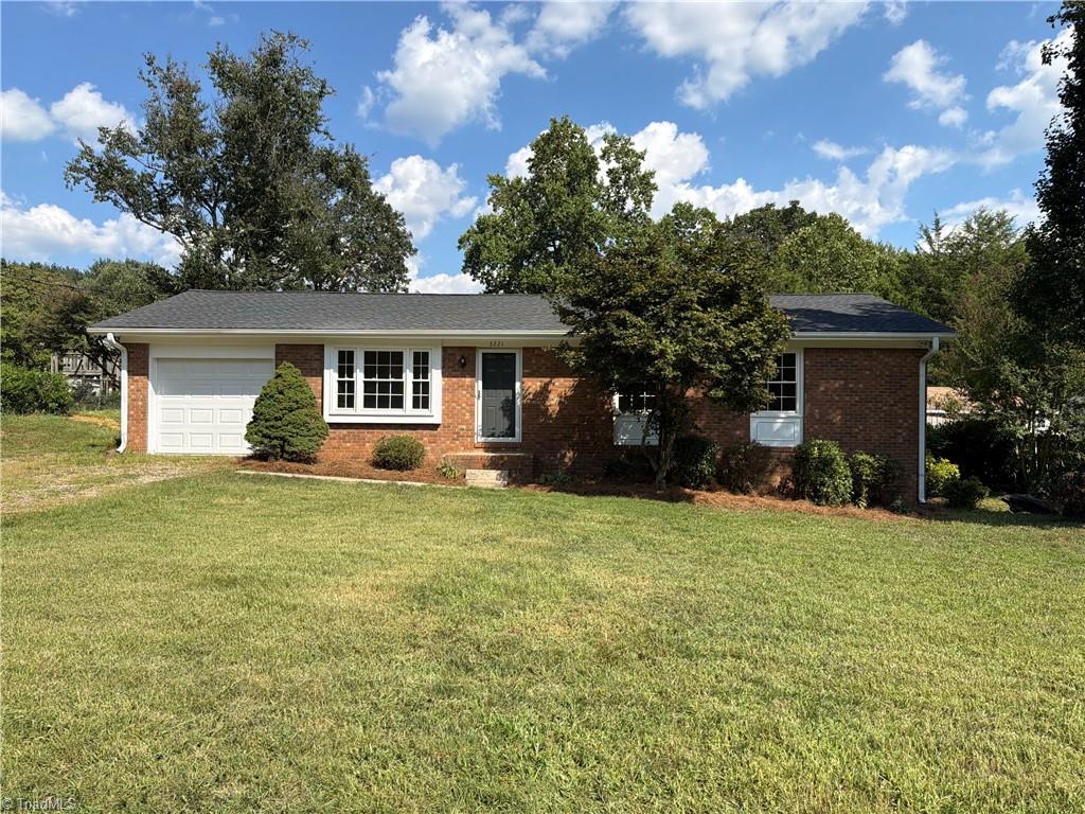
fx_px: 752
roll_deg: -0.5
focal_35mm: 24
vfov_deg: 56.8
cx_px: 542
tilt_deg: -0.1
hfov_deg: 71.6
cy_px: 407
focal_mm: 6.76
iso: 80
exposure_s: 1/3953
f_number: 1.78
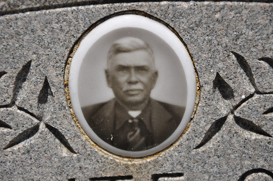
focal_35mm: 158
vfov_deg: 8.7
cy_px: 90
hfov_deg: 13.1
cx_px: 136
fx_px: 1193
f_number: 8
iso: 200
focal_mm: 105
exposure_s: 1/250
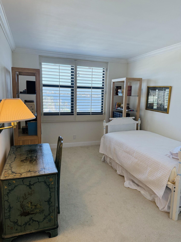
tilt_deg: -8.7
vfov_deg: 71.6
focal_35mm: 24
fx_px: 167
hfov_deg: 56.8
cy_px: 121
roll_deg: -2.0
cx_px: 90
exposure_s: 1/211
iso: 160
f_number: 1.78
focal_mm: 6.76
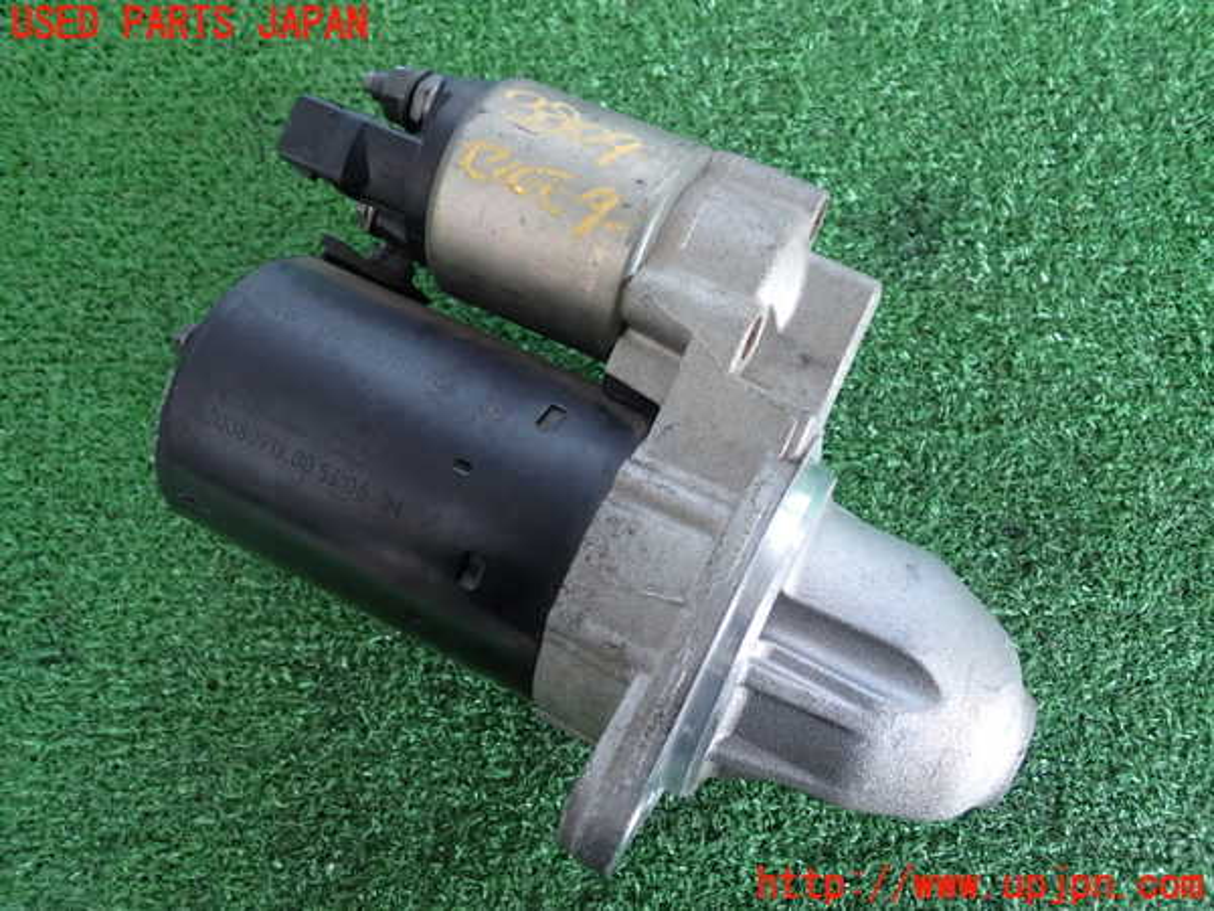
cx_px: 607
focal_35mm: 30
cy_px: 456
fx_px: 1052
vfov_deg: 46.8
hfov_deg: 60.0
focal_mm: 5.4
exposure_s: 1/30
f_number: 2.3
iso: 200
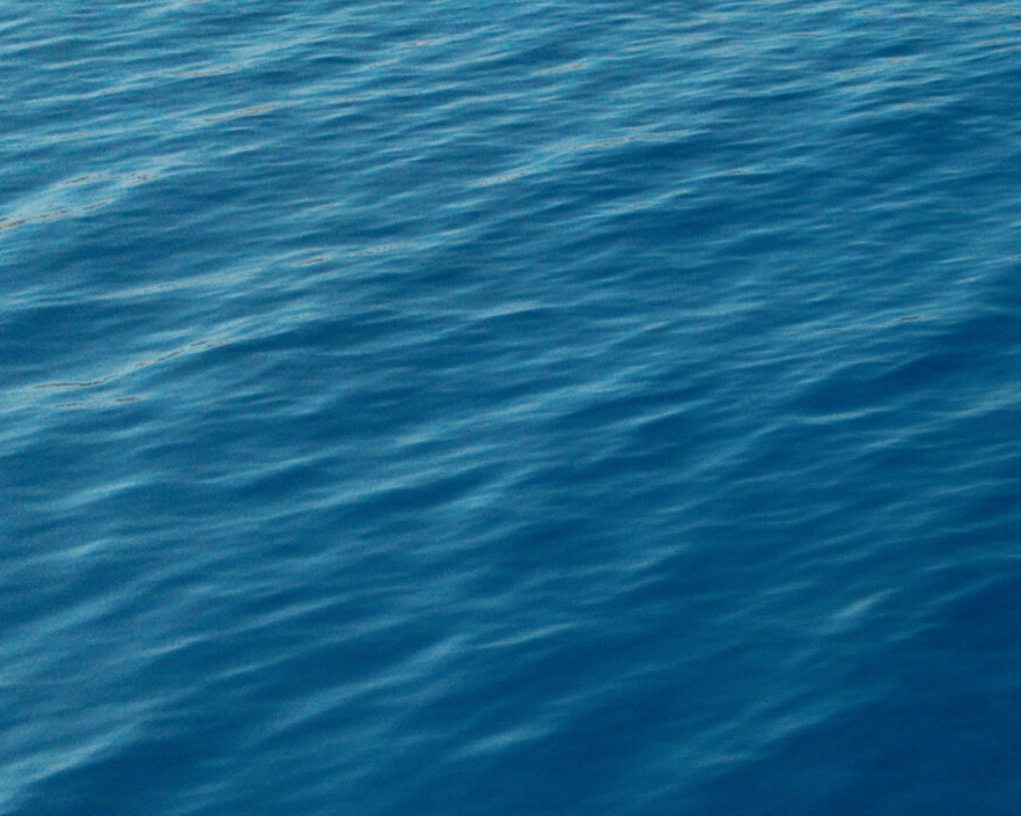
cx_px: 1439
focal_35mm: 68
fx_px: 2054
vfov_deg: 20.4
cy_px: 1082
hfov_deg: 23.5
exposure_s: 1/1250
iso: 100
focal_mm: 12.29
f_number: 2.8
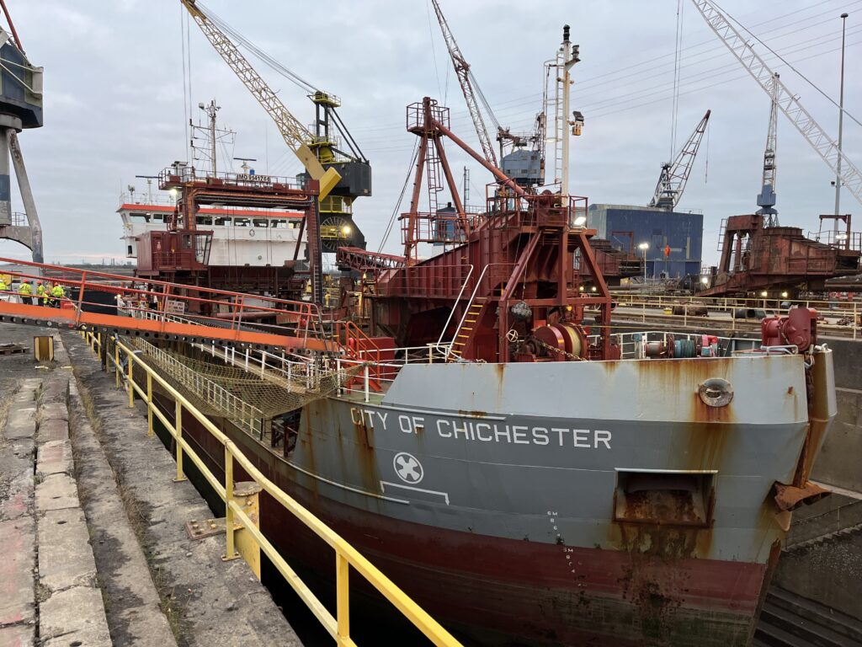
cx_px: 431
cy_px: 324
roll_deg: +0.0
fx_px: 647
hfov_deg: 67.3
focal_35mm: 26
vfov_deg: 53.1
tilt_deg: -4.9
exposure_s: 1/100
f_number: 1.6
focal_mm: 5.1
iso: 100
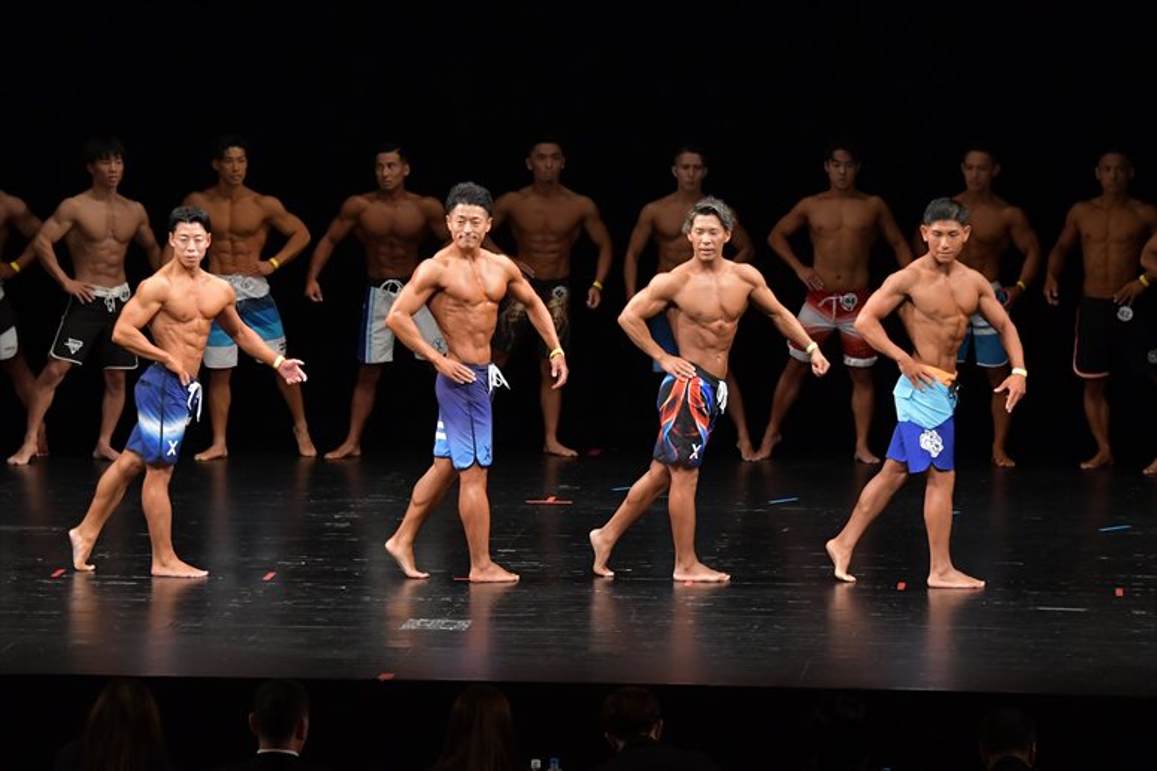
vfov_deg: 8.2
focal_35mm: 168
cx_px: 578
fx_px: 5397
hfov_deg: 12.2
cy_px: 386
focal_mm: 112
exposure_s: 1/400
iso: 3200
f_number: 5.6
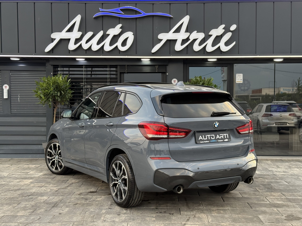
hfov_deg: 39.7
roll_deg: +0.1
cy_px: 113
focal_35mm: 48
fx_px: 419
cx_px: 151
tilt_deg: -0.9
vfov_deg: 30.3
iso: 100
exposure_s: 1/242
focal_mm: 6.76
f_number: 1.78
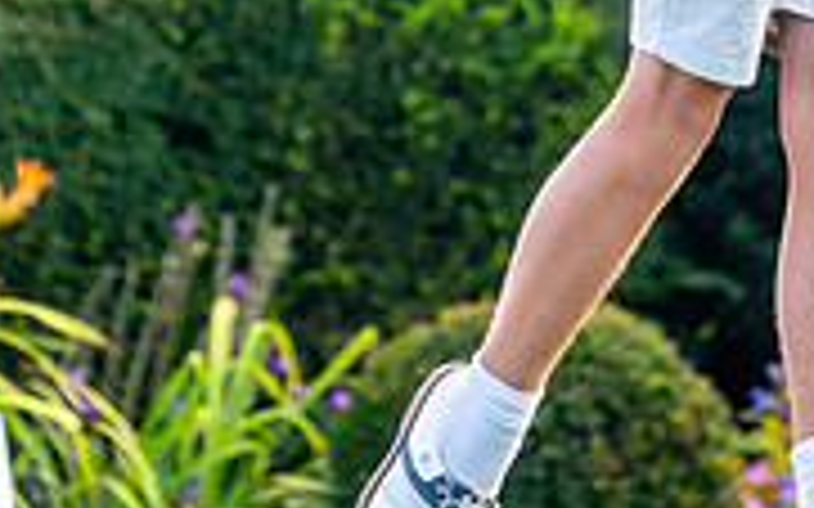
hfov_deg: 1.8
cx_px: 477
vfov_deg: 1.1
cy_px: -328
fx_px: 25349
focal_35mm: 1143
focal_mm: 300
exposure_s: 1/800
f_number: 4
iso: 320
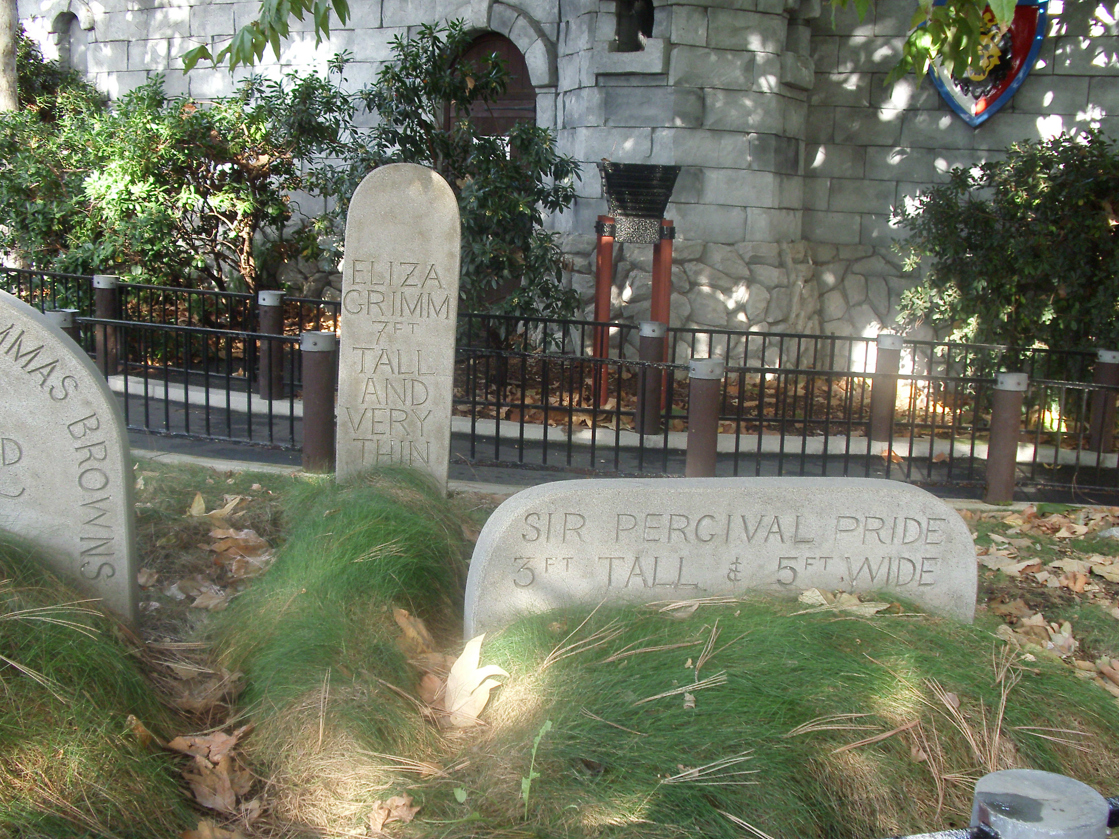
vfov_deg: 34.3
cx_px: 534
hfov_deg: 44.8
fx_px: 1358
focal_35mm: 42
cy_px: 429
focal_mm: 6.3
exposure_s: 1/71
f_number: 3.1
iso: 125
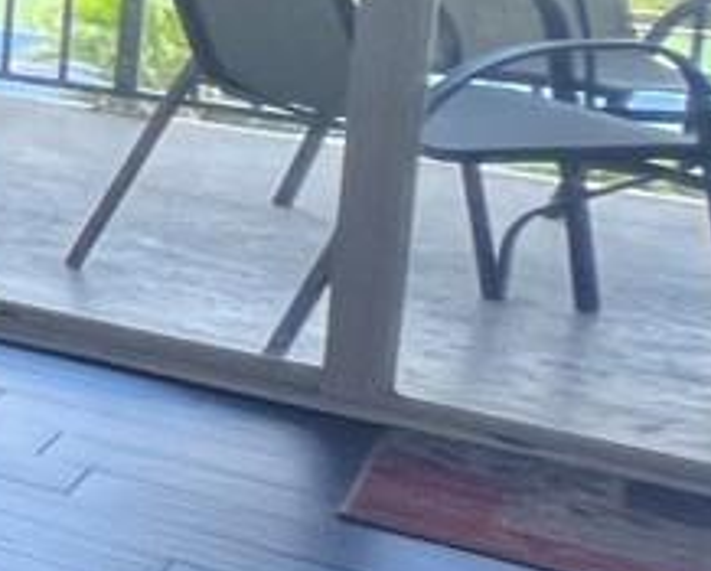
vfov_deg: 15.5
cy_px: -248
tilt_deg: -5.2
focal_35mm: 93
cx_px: -1872
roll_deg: +0.4
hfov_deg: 9.1
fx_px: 1960
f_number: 1.8
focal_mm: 1.57
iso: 80
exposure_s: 1/120
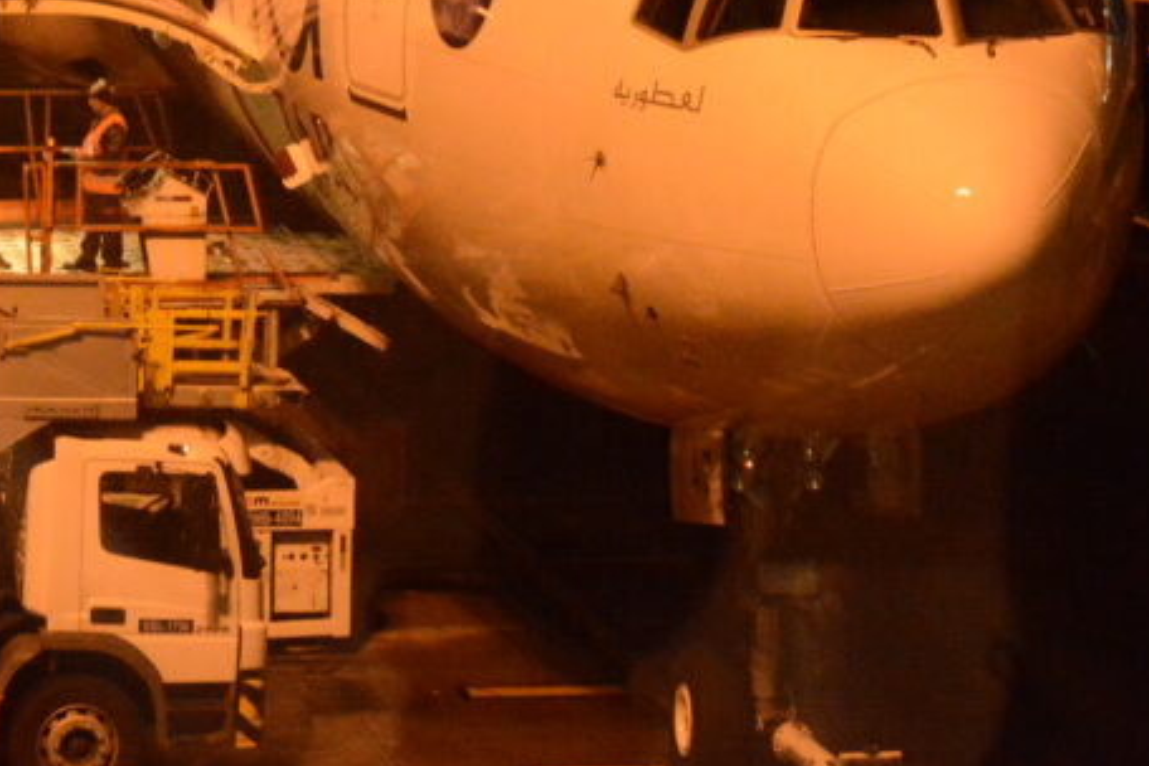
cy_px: 19
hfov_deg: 11.0
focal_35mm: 185
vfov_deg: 7.4
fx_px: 5908
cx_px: 18
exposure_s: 1/60
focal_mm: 55
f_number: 5.6
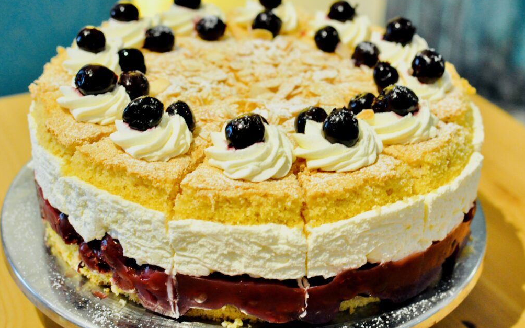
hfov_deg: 37.2
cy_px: 153
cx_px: 267
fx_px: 780
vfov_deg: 23.7
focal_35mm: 55
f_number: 3.5
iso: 1600
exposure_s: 1/60
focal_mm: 35
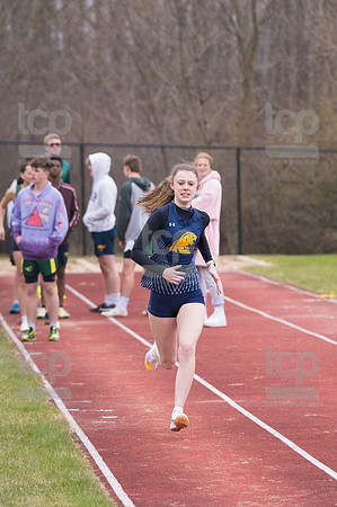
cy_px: 254
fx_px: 3898
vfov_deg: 7.4
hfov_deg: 5.0
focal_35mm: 277
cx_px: 168
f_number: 4.5
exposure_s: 1/2000
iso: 2000
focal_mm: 185
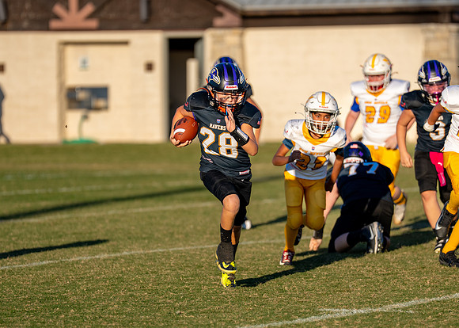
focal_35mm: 294
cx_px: 233
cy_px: 185
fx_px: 3829
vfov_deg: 4.9
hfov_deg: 6.9
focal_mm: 200
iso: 160
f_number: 2.8
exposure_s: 1/2500
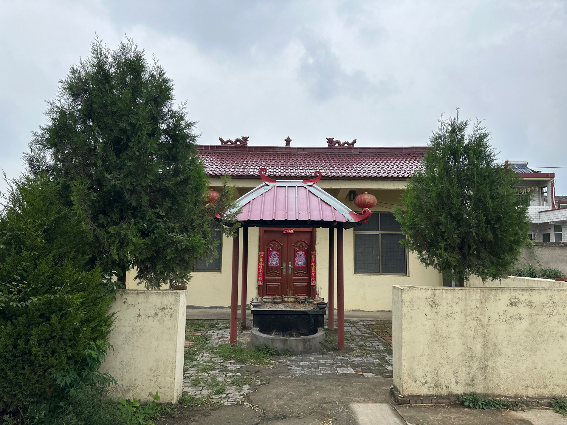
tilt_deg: +5.6
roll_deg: -0.7
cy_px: 212
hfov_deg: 71.6
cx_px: 284
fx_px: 393
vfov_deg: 56.8
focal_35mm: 24
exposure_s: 1/5263
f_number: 1.78
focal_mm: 6.86
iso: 80
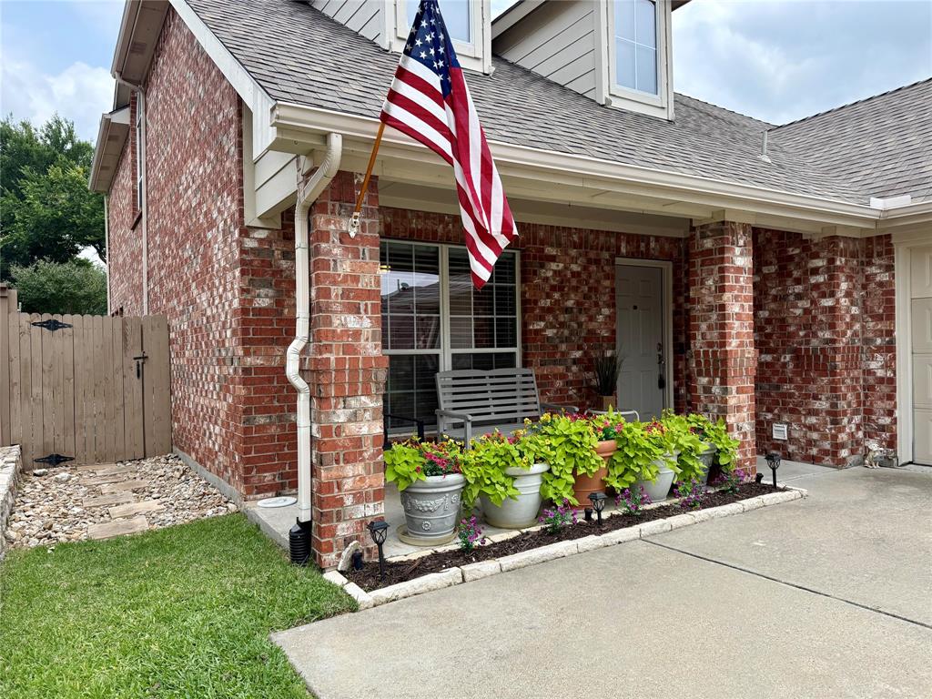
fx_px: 646
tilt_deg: +0.1
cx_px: 466
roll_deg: +0.6
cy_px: 350
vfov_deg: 56.8
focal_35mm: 24
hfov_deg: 71.6
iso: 125
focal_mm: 6.76
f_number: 1.78
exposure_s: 1/3584
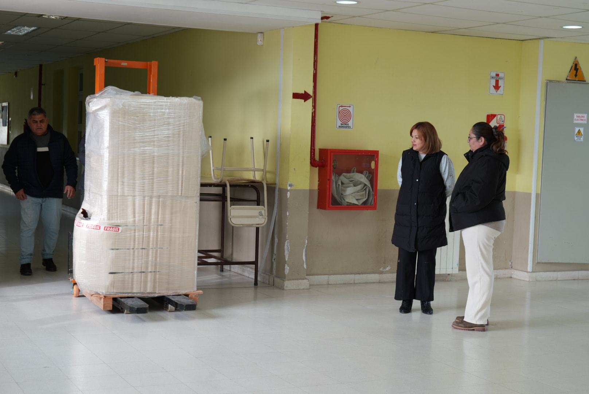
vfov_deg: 23.4
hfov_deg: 34.5
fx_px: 950
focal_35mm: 58
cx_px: 294
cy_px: 197
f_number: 5
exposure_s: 1/60
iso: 250
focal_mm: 58
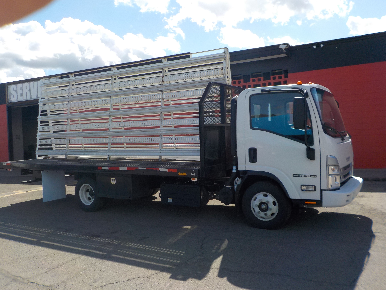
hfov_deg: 60.0
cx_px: 193
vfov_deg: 46.8
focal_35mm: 30
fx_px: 335
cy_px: 145
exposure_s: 1/1000
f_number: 3.3
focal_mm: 4.1
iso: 125
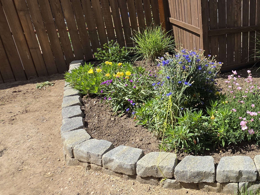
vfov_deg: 49.1
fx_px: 210
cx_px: 247
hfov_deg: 53.1
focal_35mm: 28
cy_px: 69
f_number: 1.9
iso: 32
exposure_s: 1/1505
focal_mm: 2.2
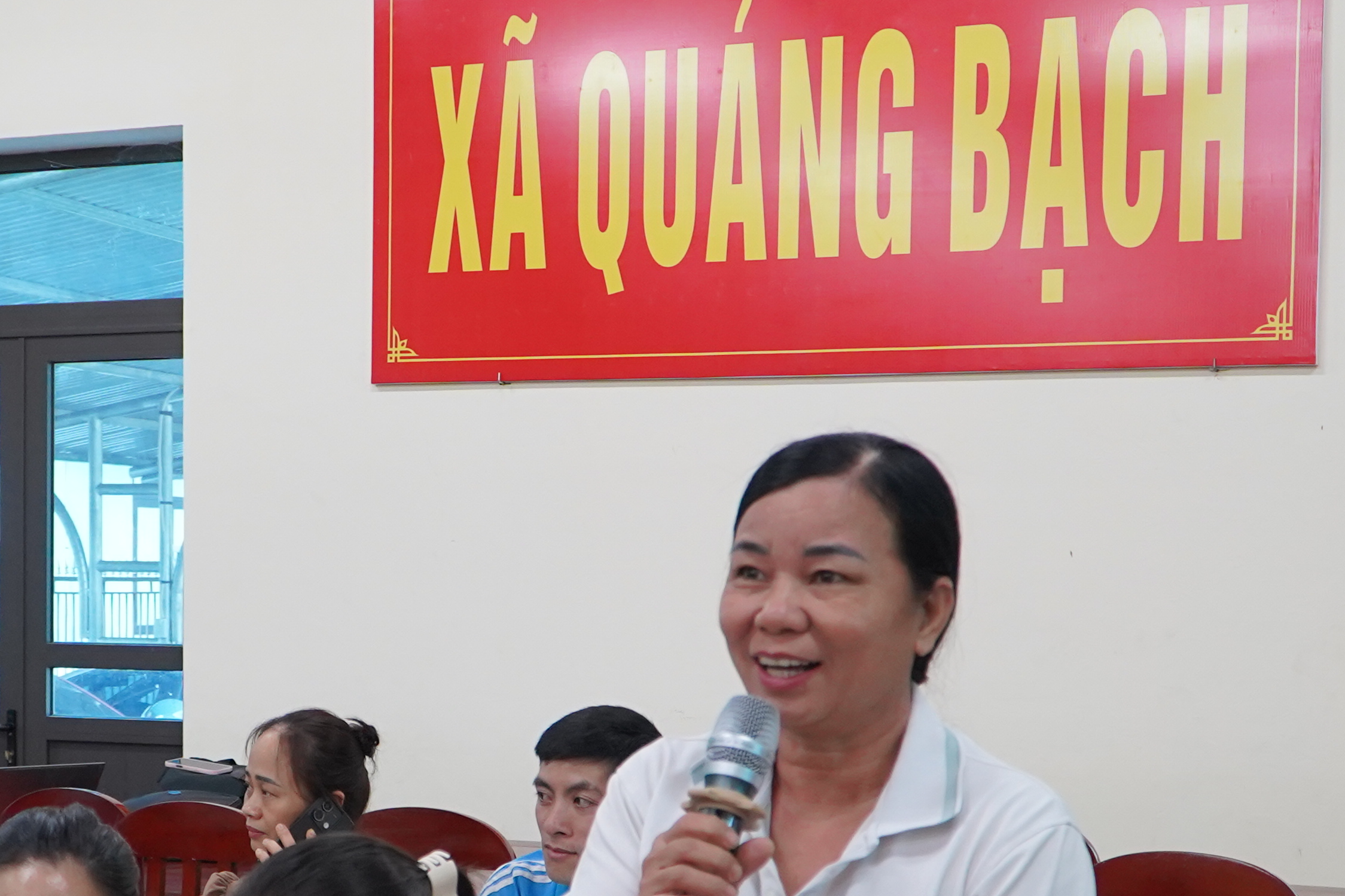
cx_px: 446
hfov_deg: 31.6
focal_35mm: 63
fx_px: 2353
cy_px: 702
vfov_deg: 21.3
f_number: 4
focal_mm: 24
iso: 2000
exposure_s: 1/160
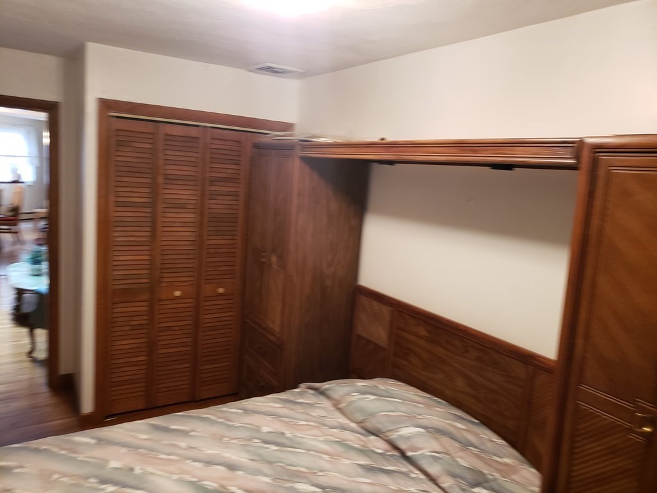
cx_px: 328
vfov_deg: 53.1
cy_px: 246
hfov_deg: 67.3
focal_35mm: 26
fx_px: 493
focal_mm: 4.3
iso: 250
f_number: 1.5
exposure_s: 1/30
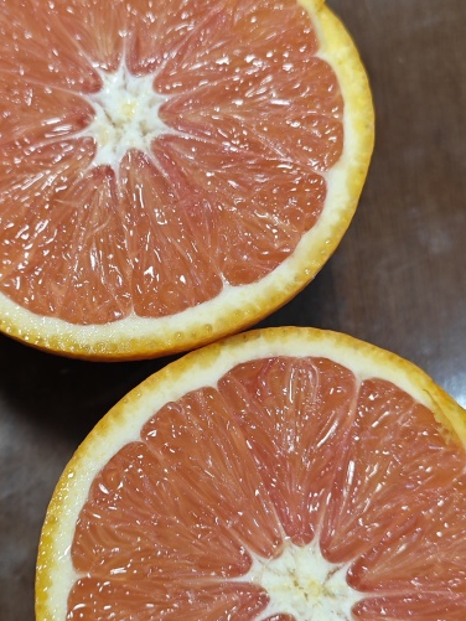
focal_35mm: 49
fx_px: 879
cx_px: 175
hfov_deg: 29.6
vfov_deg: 38.9
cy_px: 337
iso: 320
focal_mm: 5.43
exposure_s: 1/60
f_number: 1.8
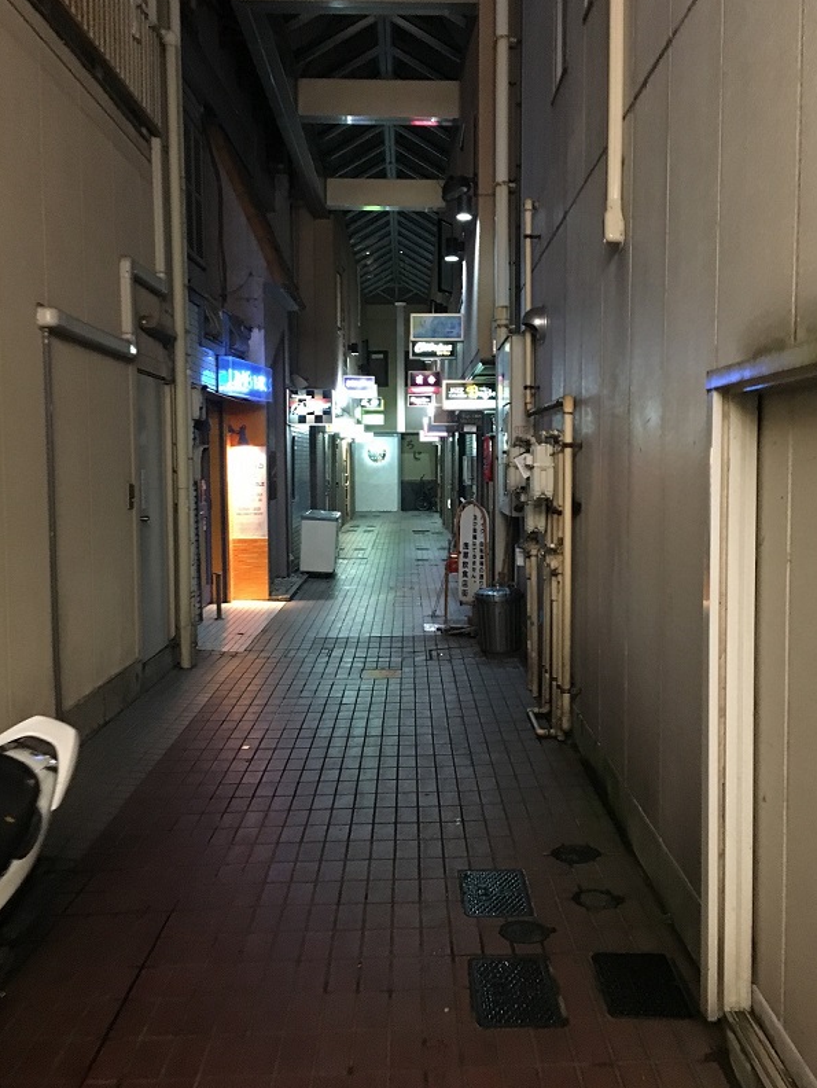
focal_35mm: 31
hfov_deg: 45.5
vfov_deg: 58.3
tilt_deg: +0.6
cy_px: 516
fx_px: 974
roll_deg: -1.7
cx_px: 431
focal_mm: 4.15
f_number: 2.2
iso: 250
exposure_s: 1/15
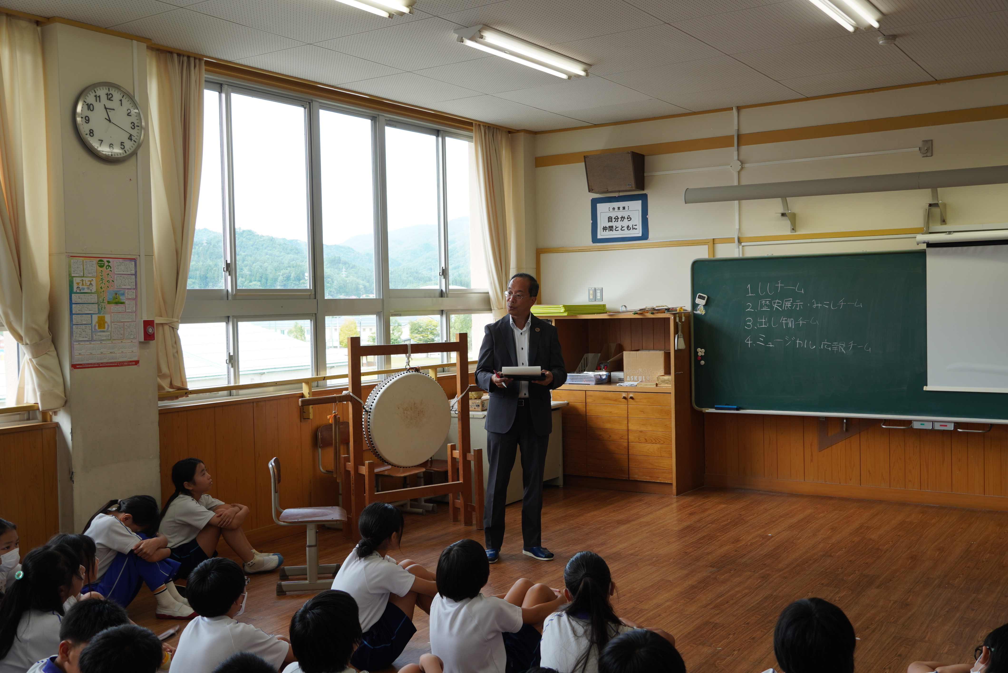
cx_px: 504
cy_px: 336
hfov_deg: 51.3
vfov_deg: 35.5
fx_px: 1051
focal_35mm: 38
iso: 100
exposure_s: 1/80
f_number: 4.5
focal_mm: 25
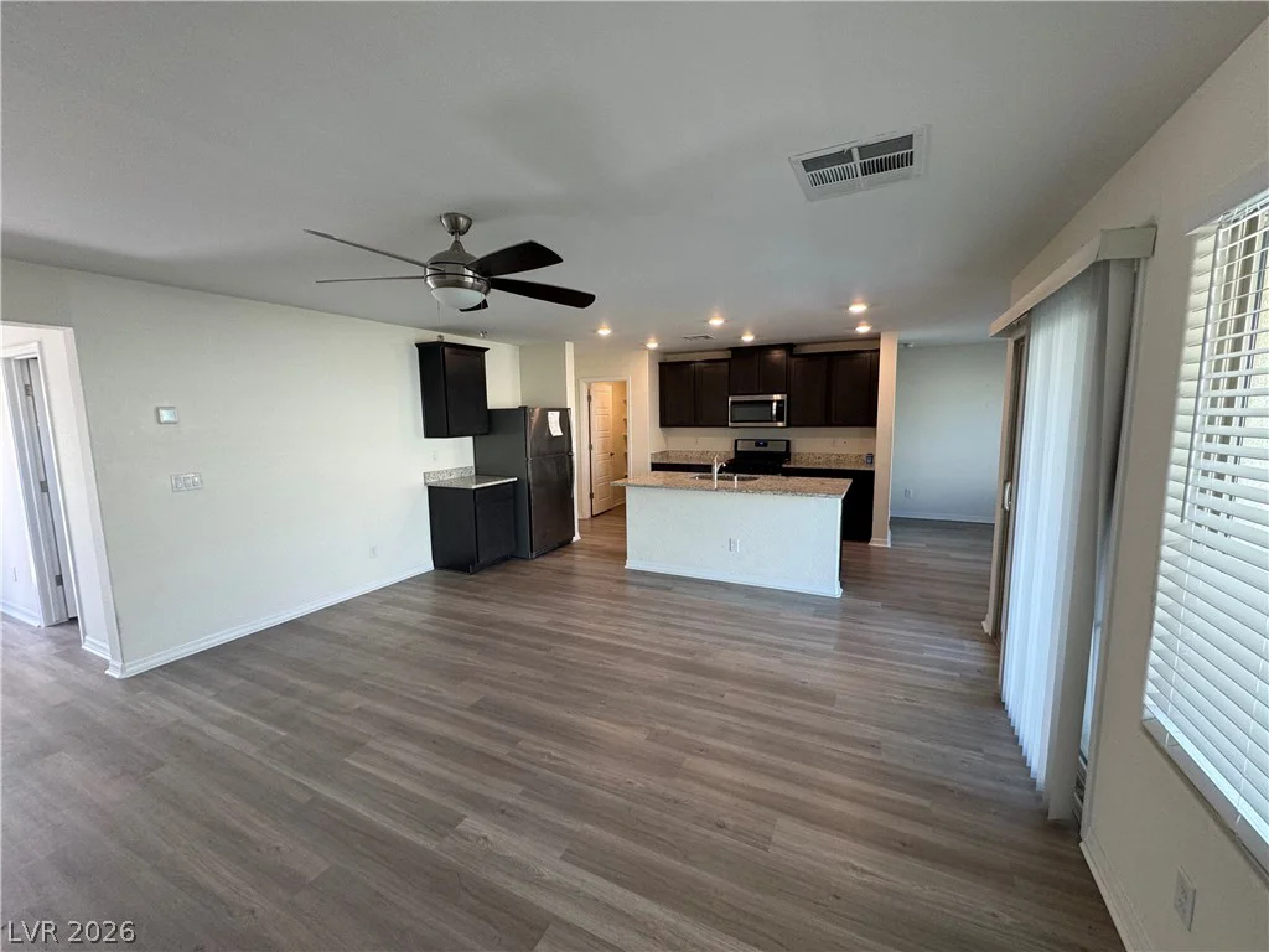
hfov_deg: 102.1
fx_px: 513
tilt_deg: -7.0
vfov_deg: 85.7
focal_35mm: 14
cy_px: 476
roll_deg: +0.3
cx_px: 634
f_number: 2.2
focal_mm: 2.22
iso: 160
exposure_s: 1/120
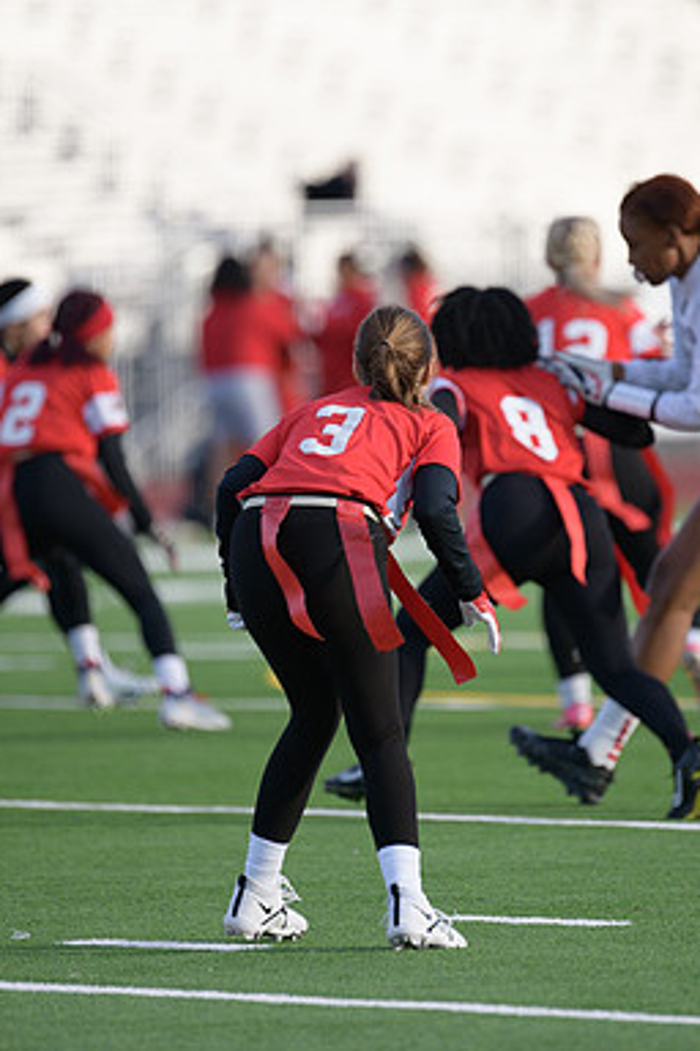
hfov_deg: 3.0
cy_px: 527
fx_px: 13211
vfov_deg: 4.6
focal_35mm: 453
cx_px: 446
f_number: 2.8
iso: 640
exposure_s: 1/3200
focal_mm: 300
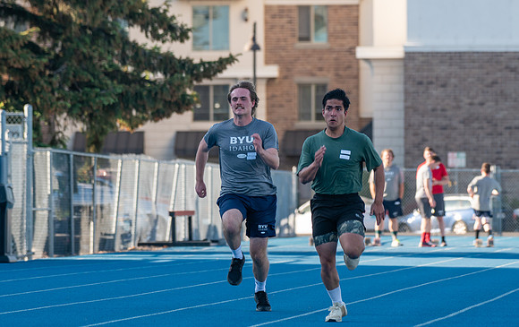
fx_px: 4651
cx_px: 240
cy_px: 94
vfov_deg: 4.0
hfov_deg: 6.4
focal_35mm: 328
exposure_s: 1/500
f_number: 5.6
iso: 320
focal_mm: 240
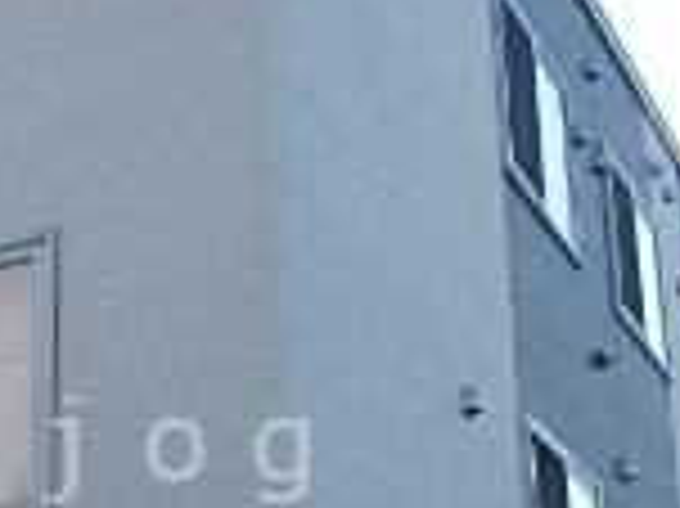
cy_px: 450
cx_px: 27
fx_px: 1747
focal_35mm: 89
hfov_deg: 21.4
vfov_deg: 16.4
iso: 125
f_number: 3.5
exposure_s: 1/640
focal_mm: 3.7
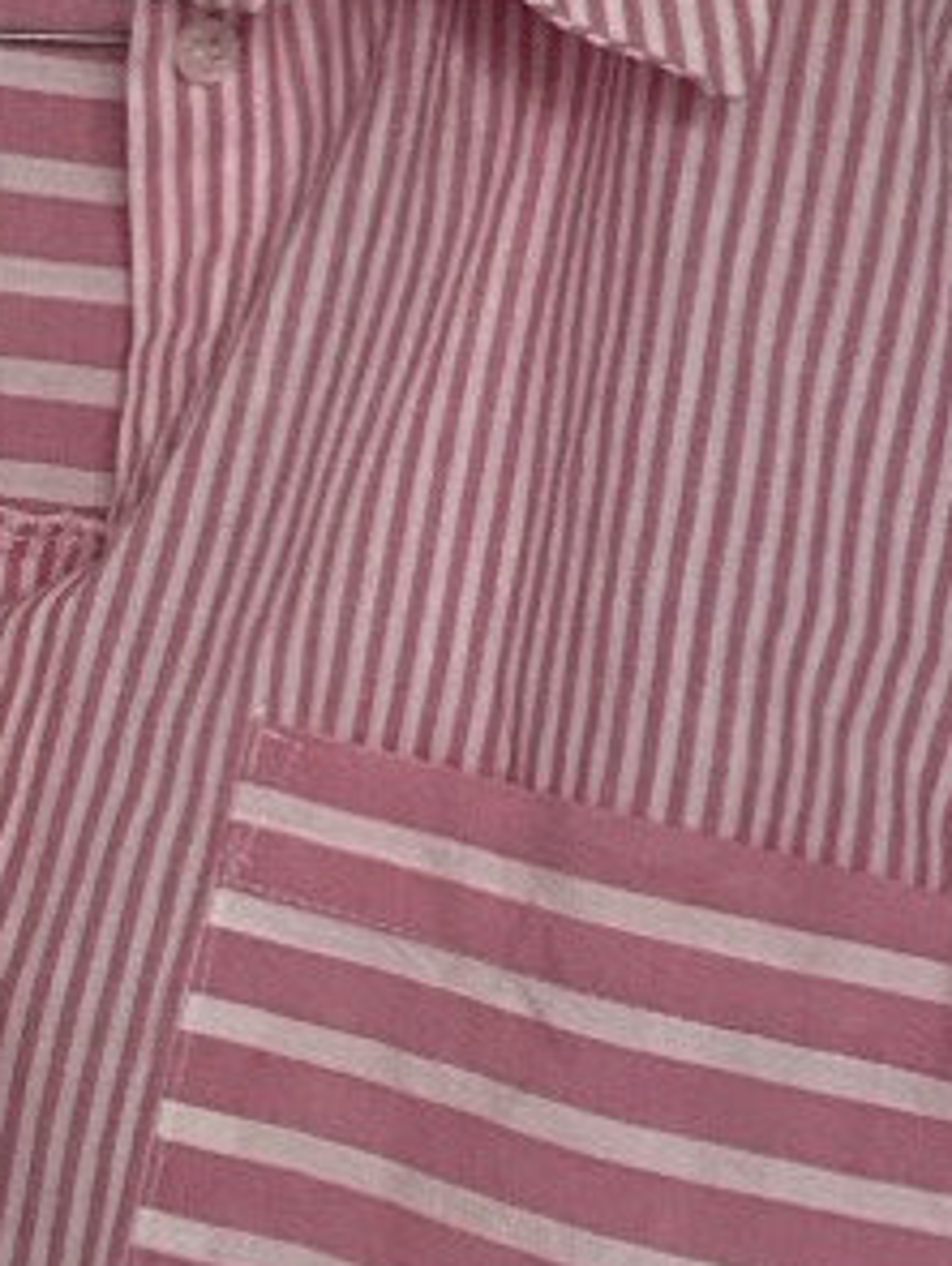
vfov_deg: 22.2
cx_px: 4
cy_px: 515
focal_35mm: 88
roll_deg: +0.3
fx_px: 3220
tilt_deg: +5.4
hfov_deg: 16.5
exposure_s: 1/30
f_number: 1.8
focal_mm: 4.25
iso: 640
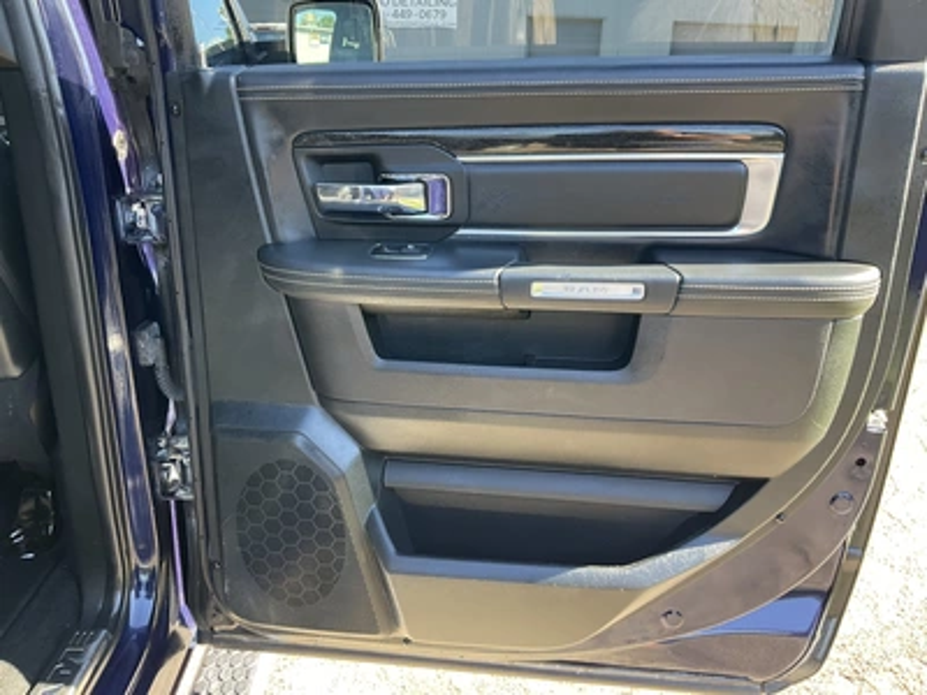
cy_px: 348
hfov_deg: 61.7
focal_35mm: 29
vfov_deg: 48.2
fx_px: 777
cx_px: 464
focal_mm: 3
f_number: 1.8
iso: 64
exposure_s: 1/122
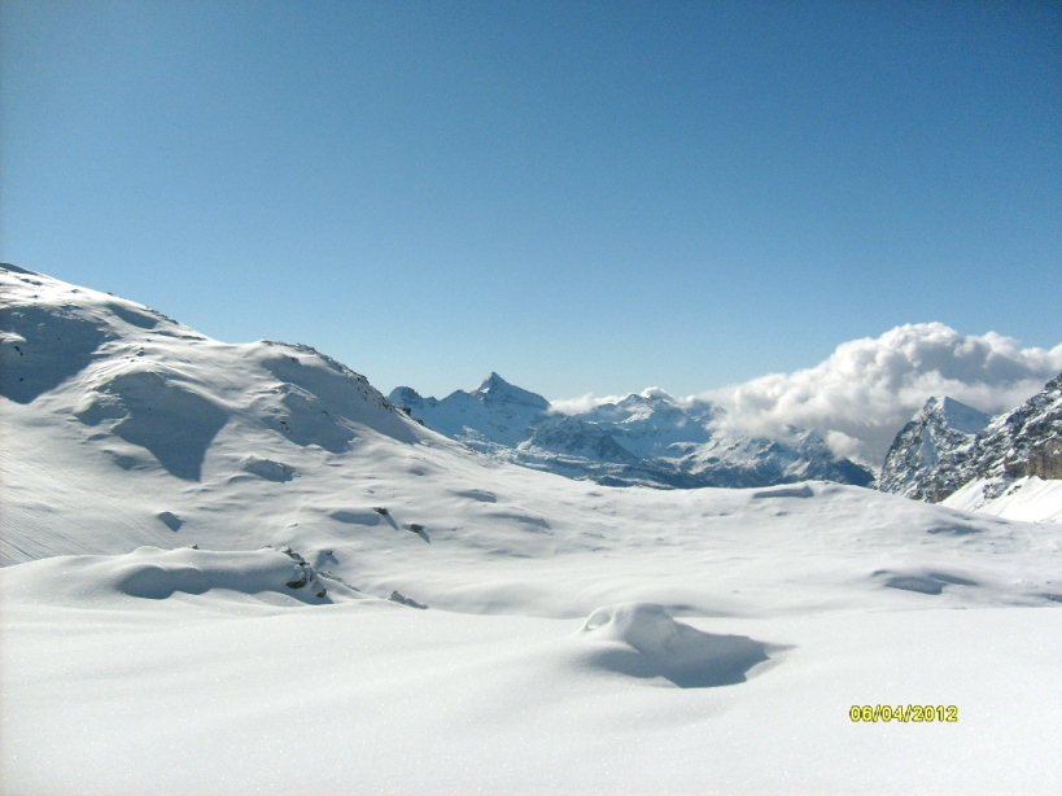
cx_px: 531
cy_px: 398
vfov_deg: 40.7
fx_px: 1074
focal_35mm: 35
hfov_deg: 52.6
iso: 80
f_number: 7.1
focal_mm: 5.8
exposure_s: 1/1000
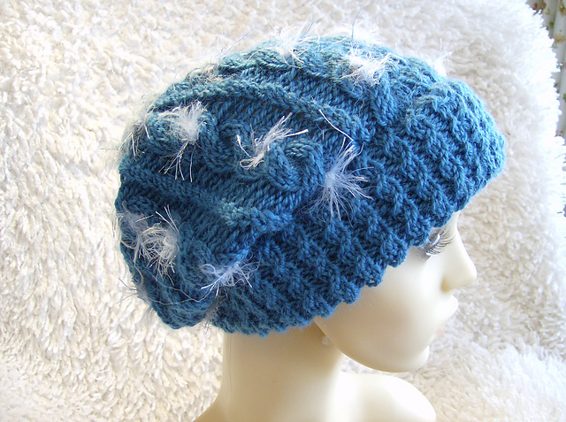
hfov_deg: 51.5
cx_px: 283
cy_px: 211
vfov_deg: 39.5
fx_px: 587
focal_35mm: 36
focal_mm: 6
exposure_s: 1/19.2
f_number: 2.8
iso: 200
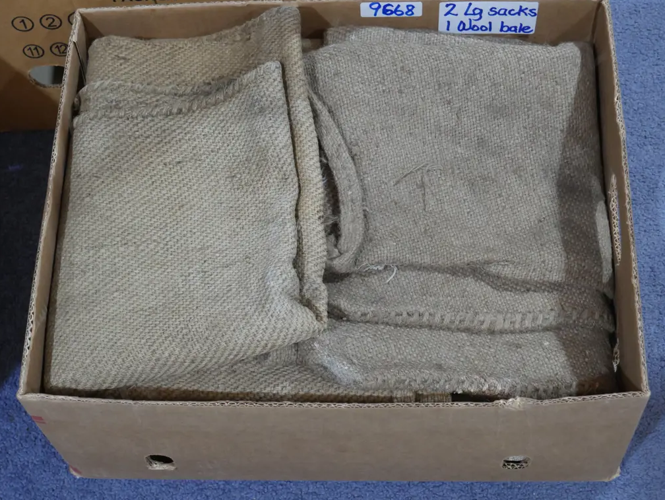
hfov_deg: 30.7
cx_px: 329
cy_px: 247
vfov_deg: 23.3
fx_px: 1211
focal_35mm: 63
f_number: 5.4
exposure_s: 1/80
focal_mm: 31
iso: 1600
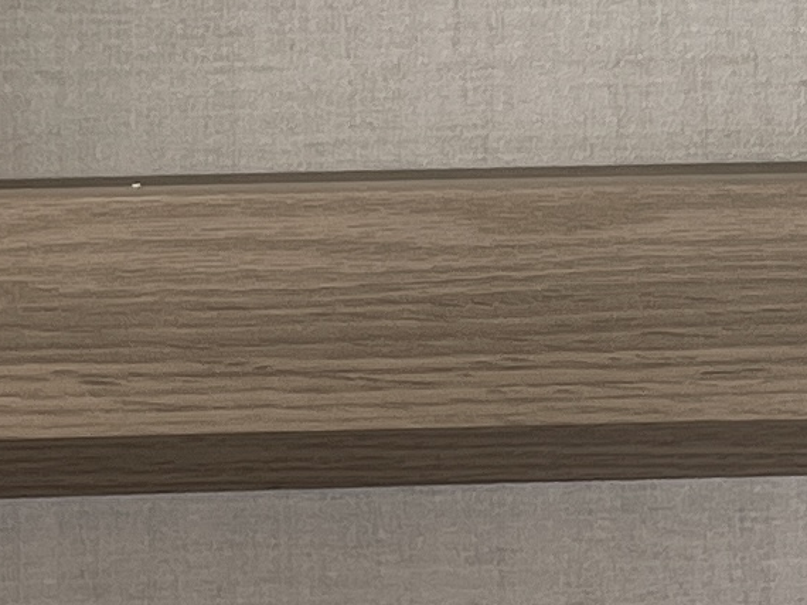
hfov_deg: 10.7
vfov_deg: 7.8
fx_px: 4288
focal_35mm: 184
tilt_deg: +3.0
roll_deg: +3.0
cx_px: 525
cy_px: -442
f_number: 1.6
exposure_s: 1/121
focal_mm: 4.2
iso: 64
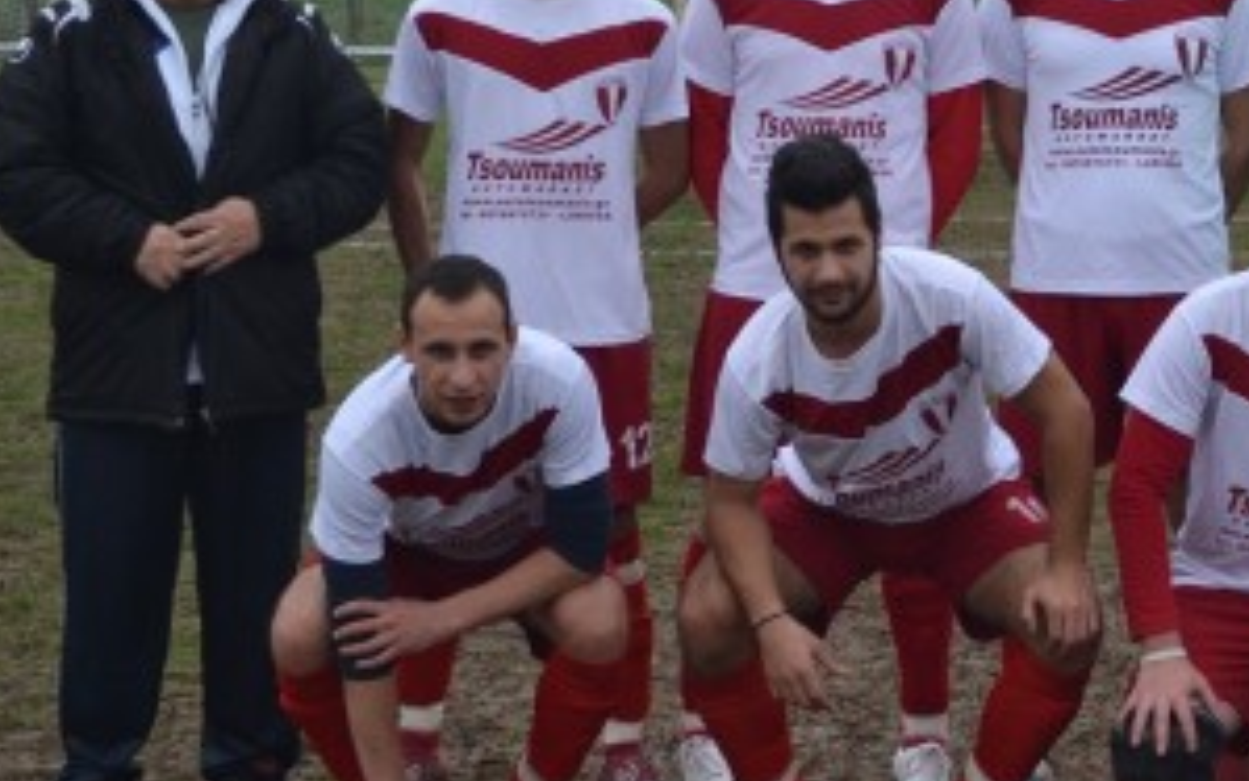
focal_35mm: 135
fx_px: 4596
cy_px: 309
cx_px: 1149
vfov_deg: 9.7
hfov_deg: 15.3
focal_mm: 40
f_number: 5.3
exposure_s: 1/800
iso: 400
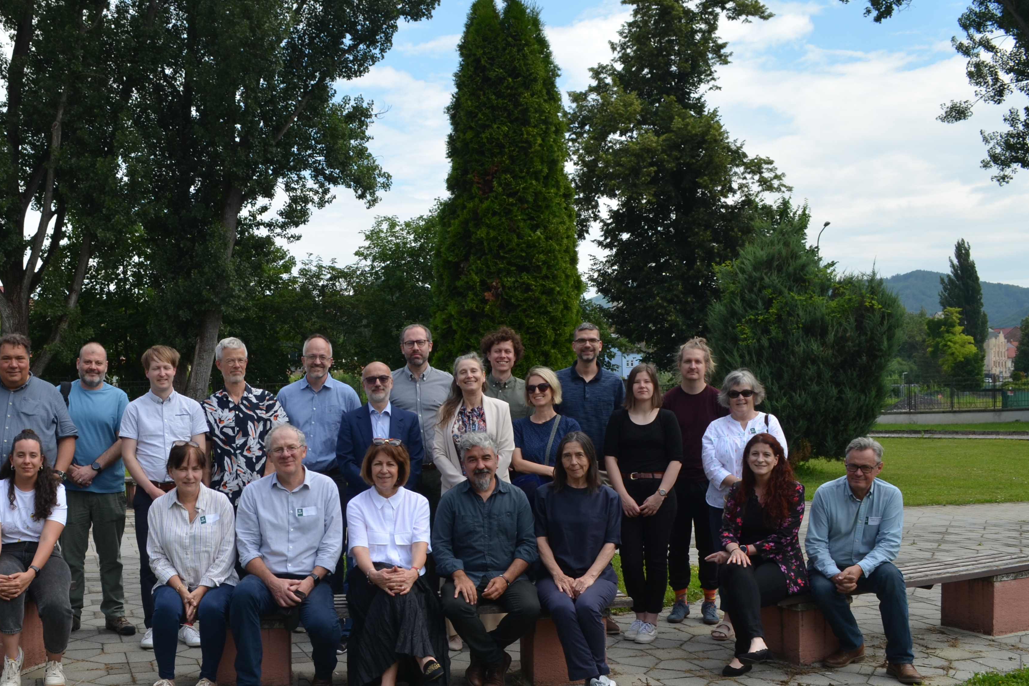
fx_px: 1115
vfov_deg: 34.1
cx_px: 337
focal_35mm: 39
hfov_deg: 48.7
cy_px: 411
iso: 160
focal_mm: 18
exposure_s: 1/250
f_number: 8
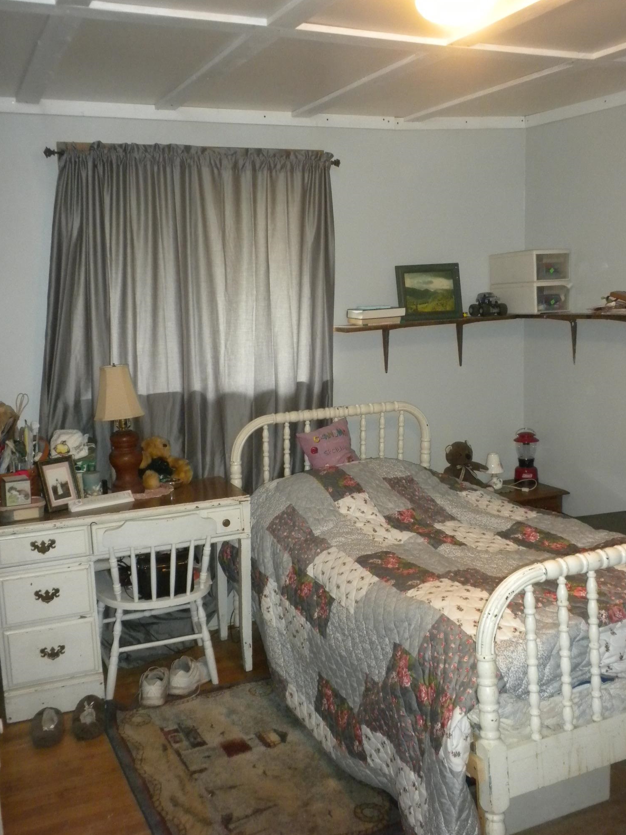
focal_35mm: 38
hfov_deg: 37.7
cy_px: 424
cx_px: 320
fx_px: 916
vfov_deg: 49.0
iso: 400
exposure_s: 1/30
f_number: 3.5
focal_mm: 6.6
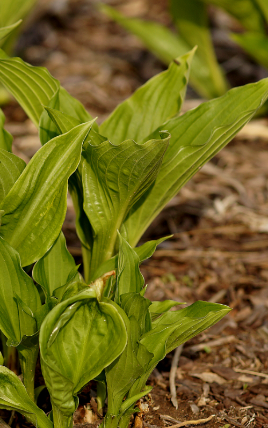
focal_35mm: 230
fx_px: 2687
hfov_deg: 5.7
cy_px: 214
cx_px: 4
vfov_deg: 9.1
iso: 100
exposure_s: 1/500
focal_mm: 100
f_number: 4
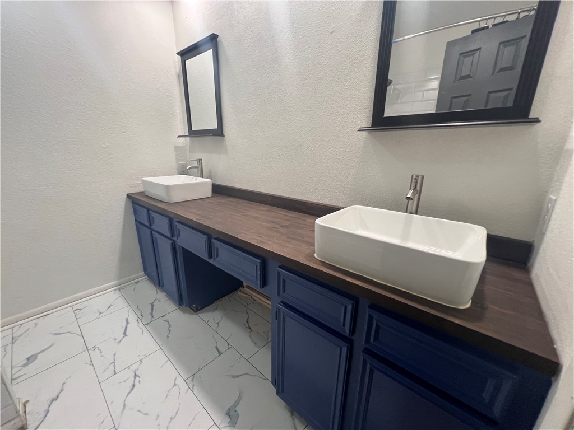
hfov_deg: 106.2
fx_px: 216
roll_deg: -1.2
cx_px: 287
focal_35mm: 13
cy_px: 215
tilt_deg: -14.4
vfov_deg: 89.9
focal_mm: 1.57
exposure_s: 1/120
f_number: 1.8
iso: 160
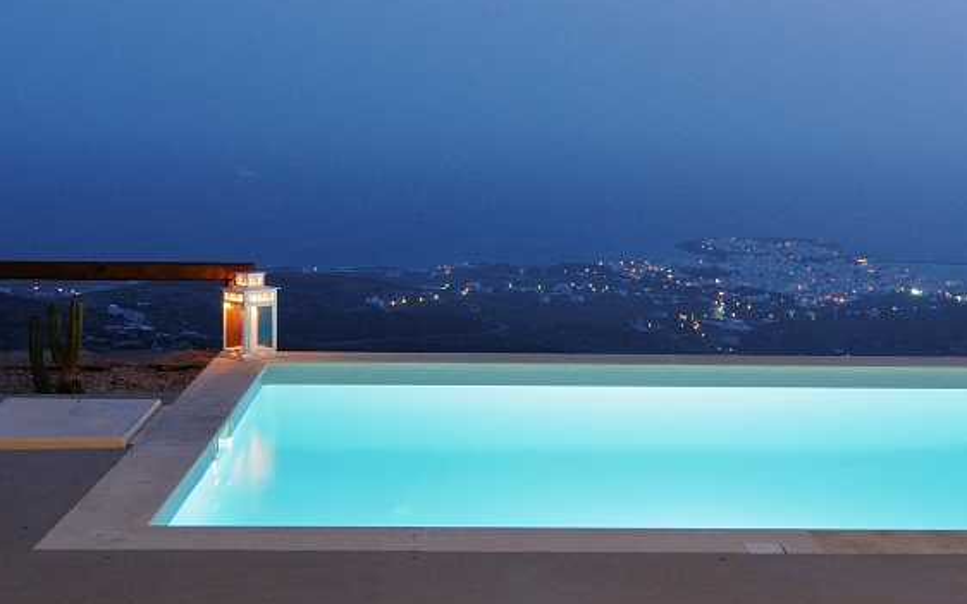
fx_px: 1595
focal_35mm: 61
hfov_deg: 33.7
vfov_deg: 21.2
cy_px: 144
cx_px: 498
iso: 200
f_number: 10
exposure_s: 8
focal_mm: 13
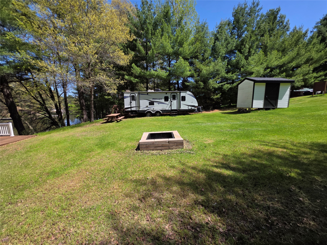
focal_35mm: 13
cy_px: 122
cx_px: 164
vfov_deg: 89.9
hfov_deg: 106.2
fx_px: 123
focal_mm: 2.2
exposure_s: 1/1350
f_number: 1.9
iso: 40
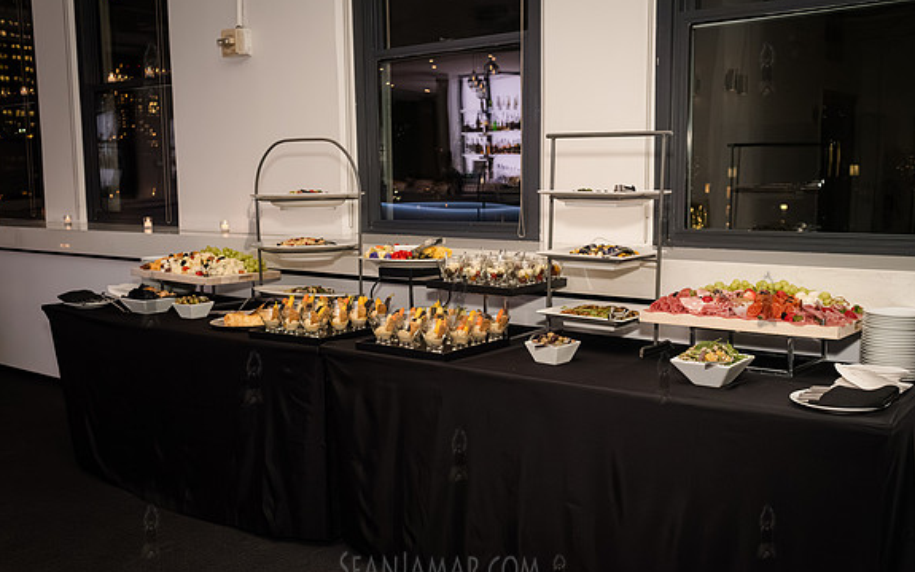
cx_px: 458
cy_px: 299
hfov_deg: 54.0
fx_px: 897
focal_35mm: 36
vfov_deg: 35.3
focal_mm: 35
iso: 8000
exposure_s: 1/400
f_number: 5
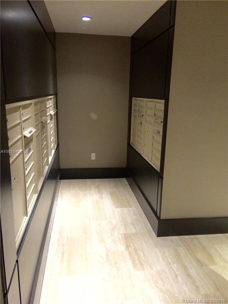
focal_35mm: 29
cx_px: 114
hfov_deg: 48.2
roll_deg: -0.2
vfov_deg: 61.7
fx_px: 255
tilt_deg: -14.3
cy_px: 152
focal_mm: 4.15
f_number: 2.2
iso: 200
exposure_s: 1/30
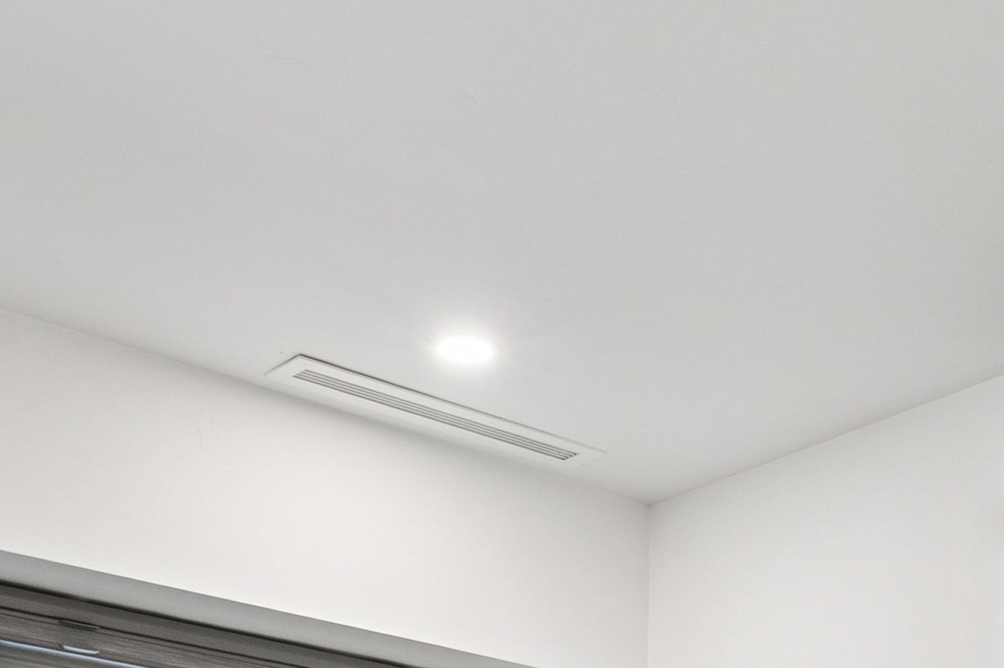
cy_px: 1210
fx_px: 1954
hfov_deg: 28.5
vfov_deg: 16.3
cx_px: 732
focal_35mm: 70
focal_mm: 16.5
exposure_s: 1/15
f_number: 9
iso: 400
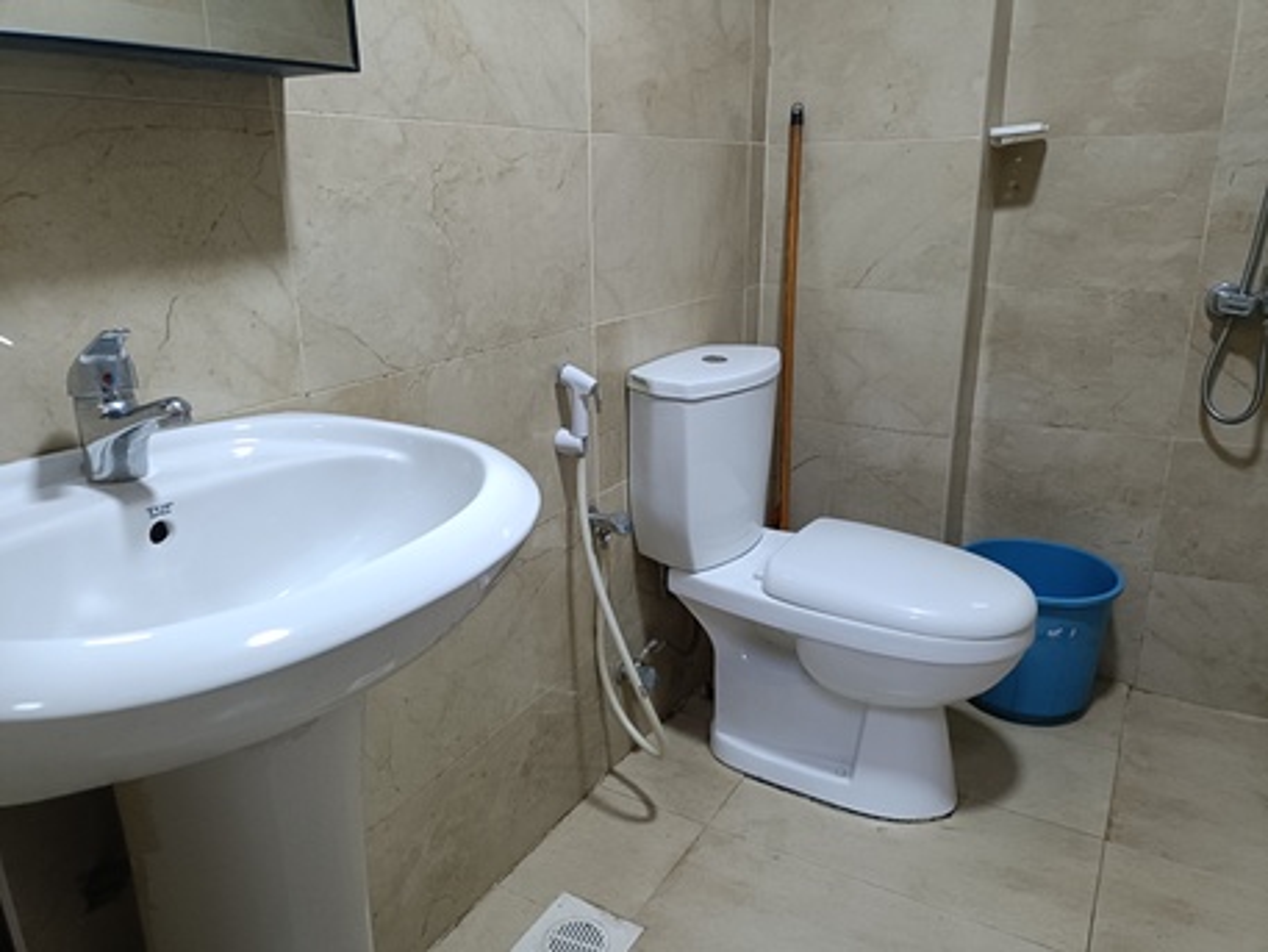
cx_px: 634
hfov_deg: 69.4
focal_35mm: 25
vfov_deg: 54.9
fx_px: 916
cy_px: 476
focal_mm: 4.7
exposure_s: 1/50
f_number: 1.7
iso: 1618
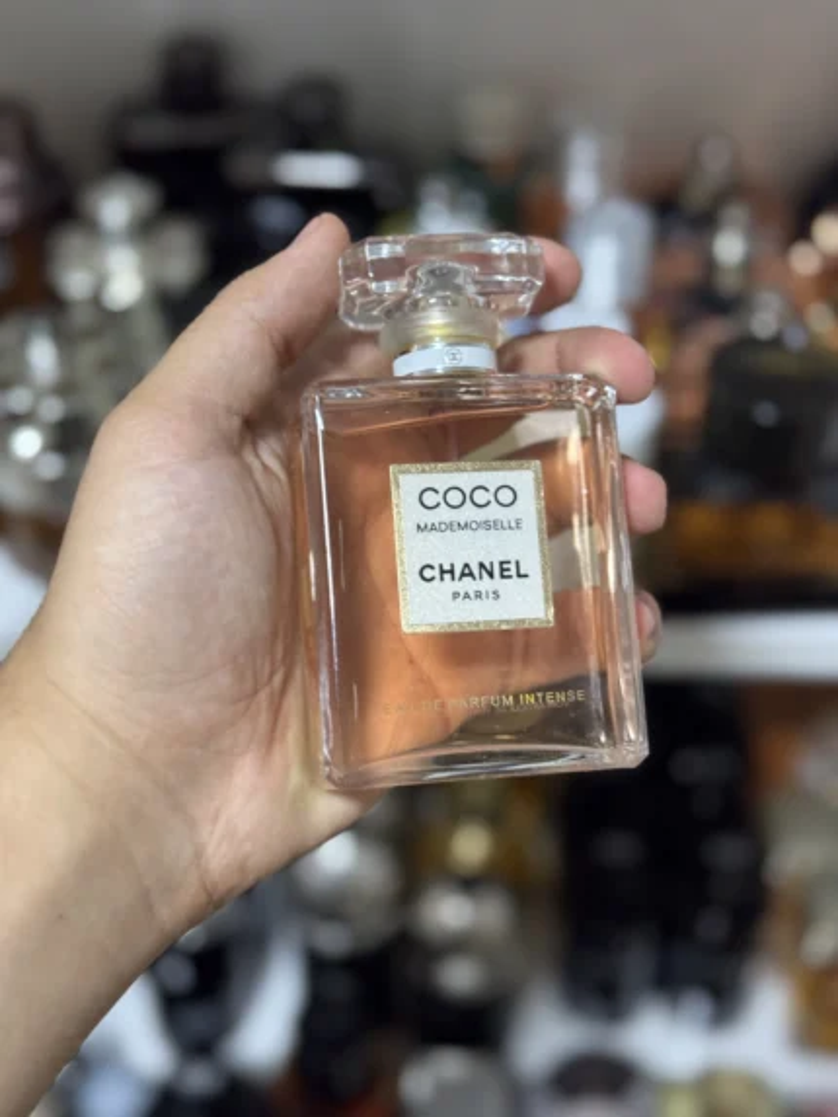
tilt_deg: -41.5
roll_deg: -2.3
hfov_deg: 30.3
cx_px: 419
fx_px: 1549
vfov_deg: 39.6
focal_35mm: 48
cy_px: 558
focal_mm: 6.76
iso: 250
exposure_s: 1/50
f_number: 1.78
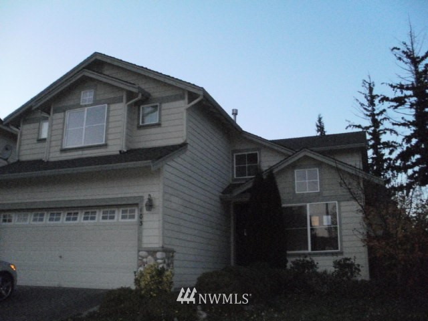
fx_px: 445
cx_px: 214
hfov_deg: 51.4
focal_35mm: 36
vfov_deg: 39.7
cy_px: 160
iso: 800
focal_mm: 6.3
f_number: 3.5
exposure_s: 1/30
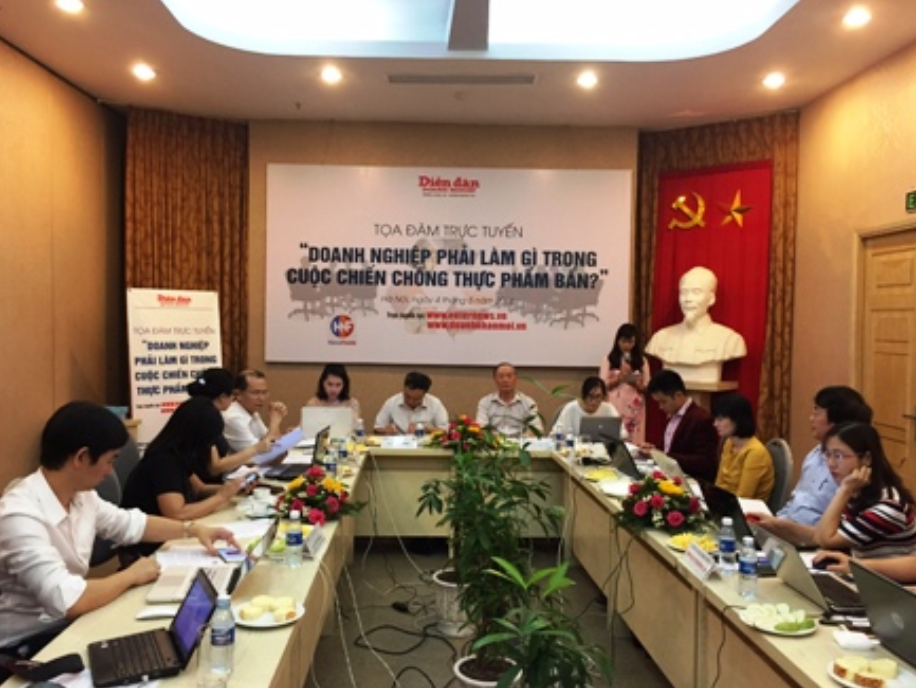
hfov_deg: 59.9
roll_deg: -2.8
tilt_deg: -2.1
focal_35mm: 30
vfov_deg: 46.8
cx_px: 451
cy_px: 347
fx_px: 794
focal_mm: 4.15
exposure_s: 1/33
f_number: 2.2
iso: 160
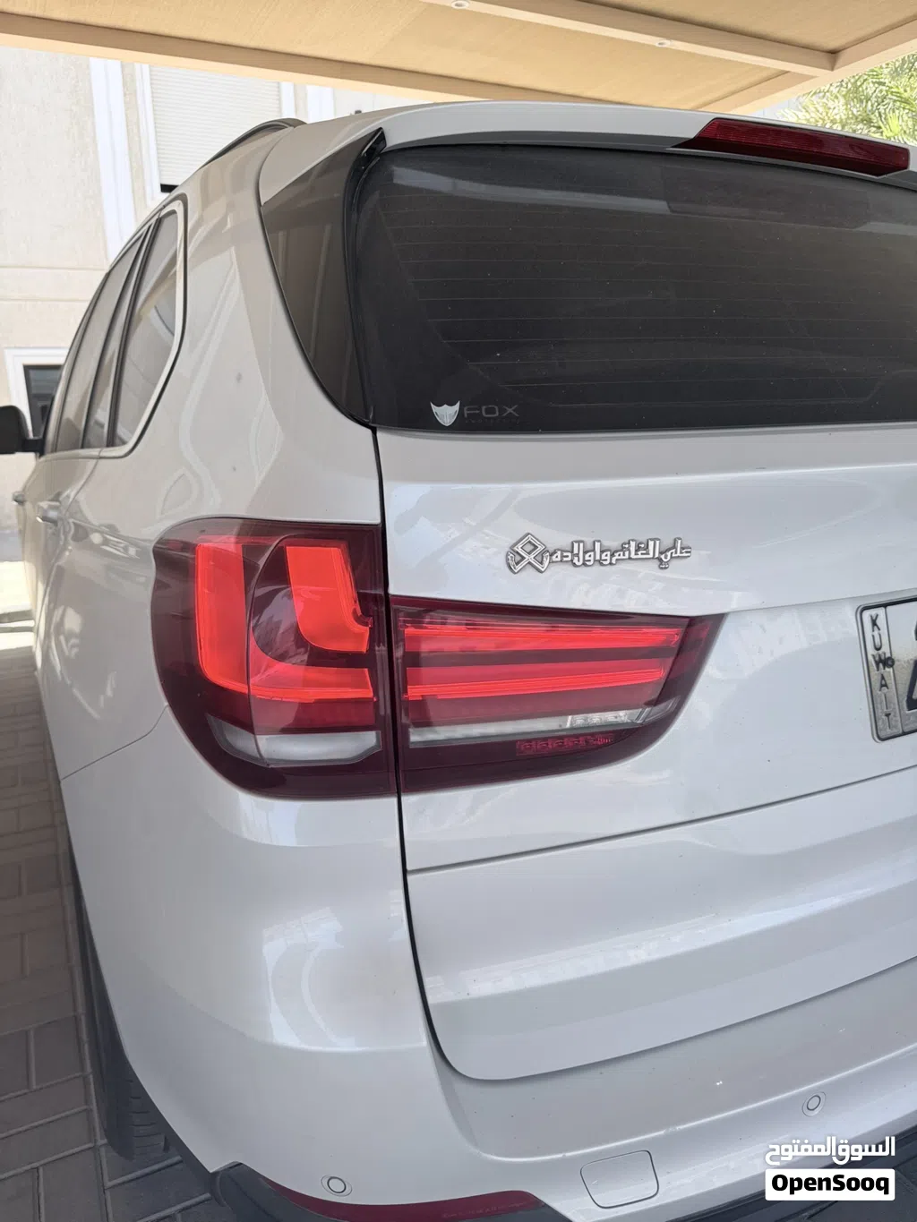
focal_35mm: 24
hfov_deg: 56.8
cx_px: 458
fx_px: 848
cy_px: 611
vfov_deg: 71.6
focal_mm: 6.76
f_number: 1.78
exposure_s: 1/765
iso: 80
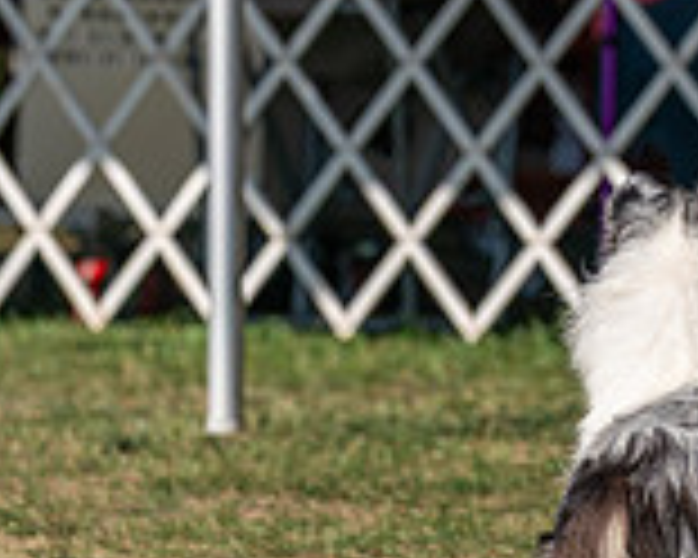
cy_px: -58
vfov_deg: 2.6
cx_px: 732
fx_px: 12457
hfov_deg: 3.2
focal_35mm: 603
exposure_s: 1/1250
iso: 100
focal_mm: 147
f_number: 4.5
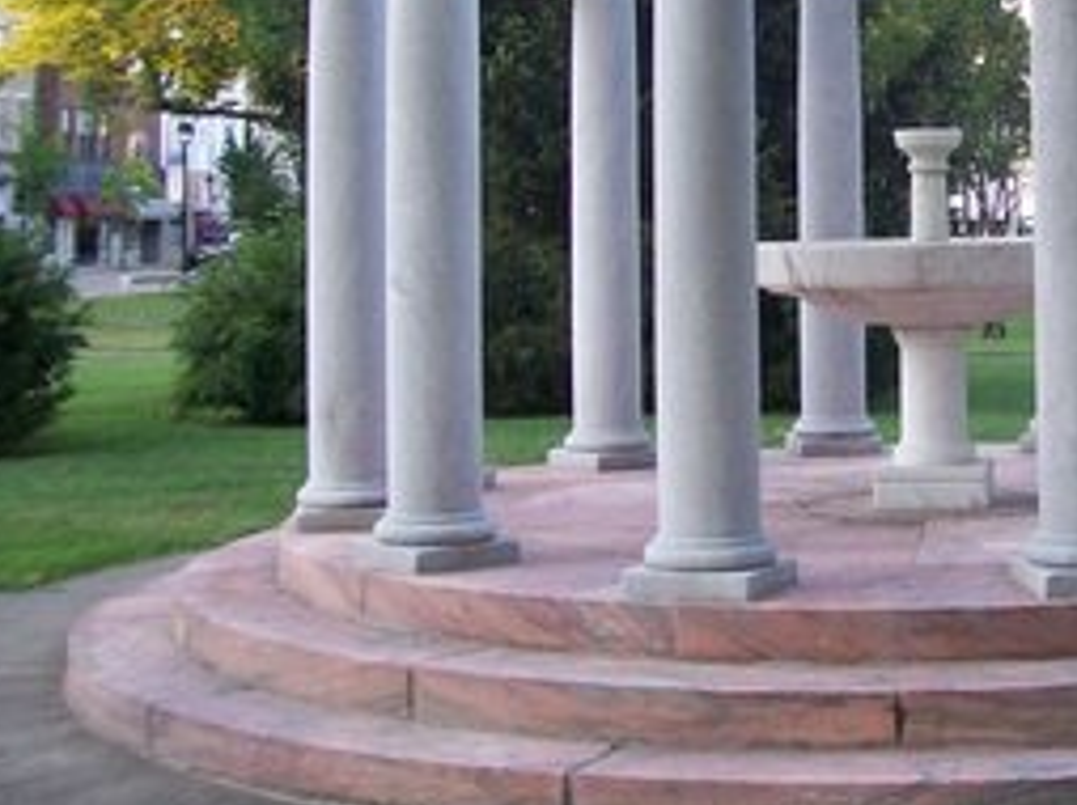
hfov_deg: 26.6
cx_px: 958
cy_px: 61
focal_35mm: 71
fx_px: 2207
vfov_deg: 20.2
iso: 80
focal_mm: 6
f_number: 2.7
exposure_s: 1/55.9
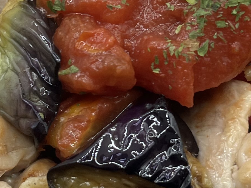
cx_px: 46
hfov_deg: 16.8
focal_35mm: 116
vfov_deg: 12.7
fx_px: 841
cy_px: 47
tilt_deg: -51.8
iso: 32
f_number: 1.6
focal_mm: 5.1
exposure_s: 1/124
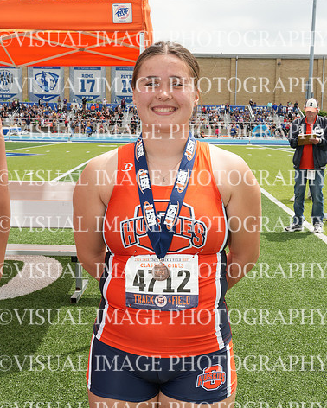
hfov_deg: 28.3
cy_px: 201
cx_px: 163
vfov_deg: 35.0
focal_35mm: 54
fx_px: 648
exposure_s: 1/160
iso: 160
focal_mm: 31
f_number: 11
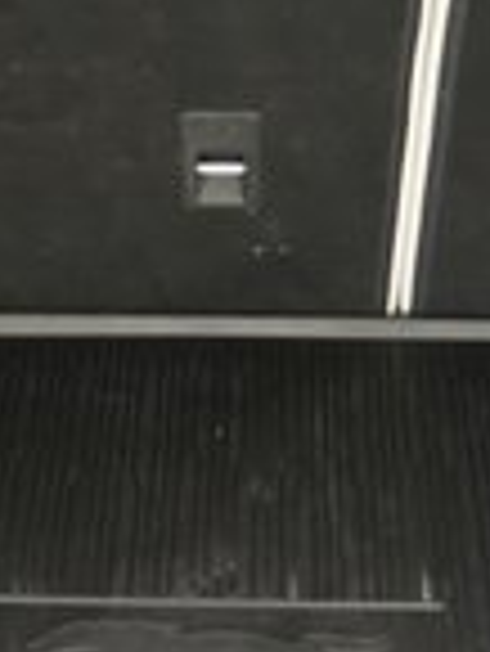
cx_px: 243
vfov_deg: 19.1
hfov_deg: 14.5
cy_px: 508
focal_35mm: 102
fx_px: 1922
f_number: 2.8
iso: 8000
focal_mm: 24
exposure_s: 1/160
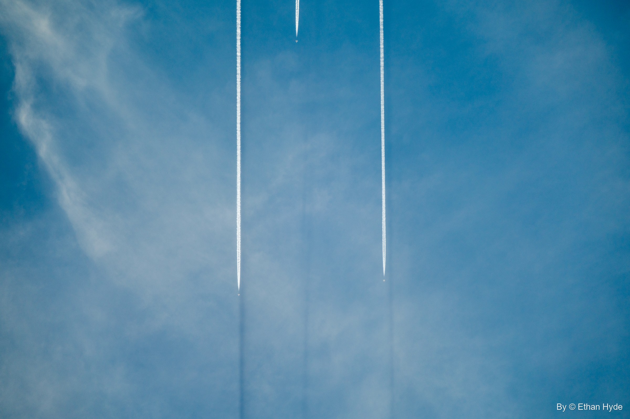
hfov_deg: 18.6
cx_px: 315
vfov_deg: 12.4
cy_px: 210
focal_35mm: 110
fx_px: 1924
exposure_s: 1/2000
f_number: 2.8
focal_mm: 110
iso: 200
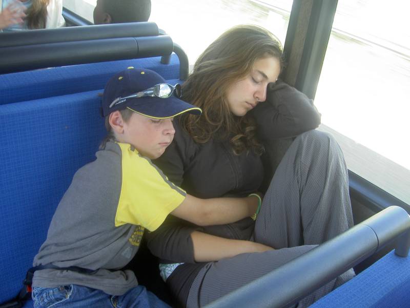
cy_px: 154
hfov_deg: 47.9
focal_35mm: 39
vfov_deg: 36.8
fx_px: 462
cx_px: 205
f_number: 2.8
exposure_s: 1/60
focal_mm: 8
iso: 100
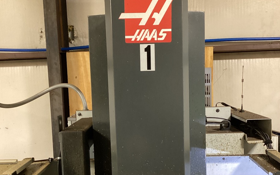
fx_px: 343
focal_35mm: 45
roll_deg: +2.0
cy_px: 119
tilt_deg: -7.0
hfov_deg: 44.4
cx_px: 140
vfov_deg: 28.4
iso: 250
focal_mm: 3.3
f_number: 2.4
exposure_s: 1/40
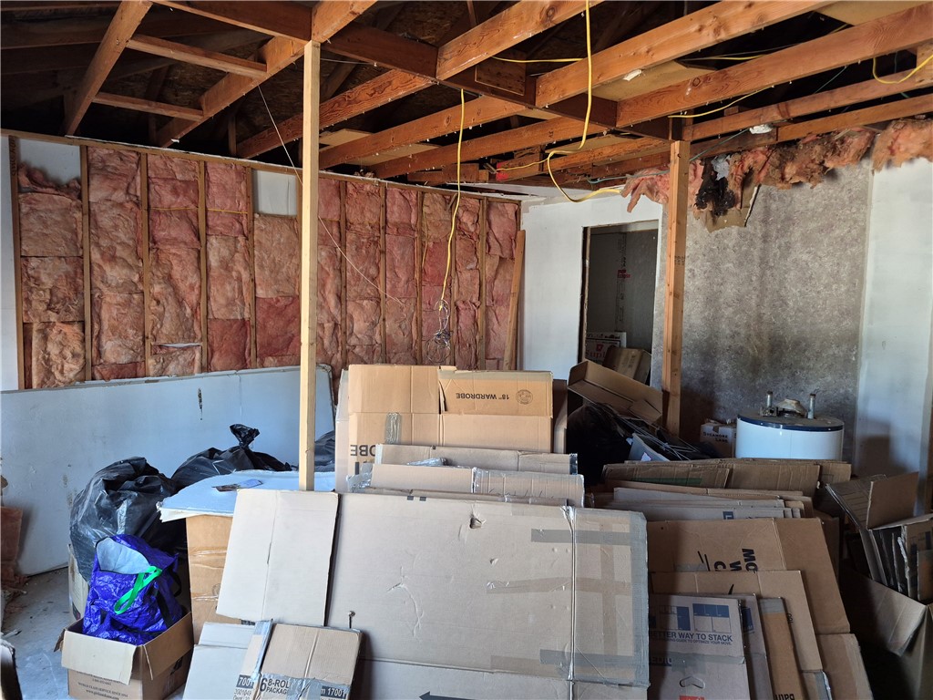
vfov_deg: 58.9
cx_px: 466
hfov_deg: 73.9
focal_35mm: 23
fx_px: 620
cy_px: 350
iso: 400
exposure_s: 1/120
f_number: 1.8
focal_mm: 5.4
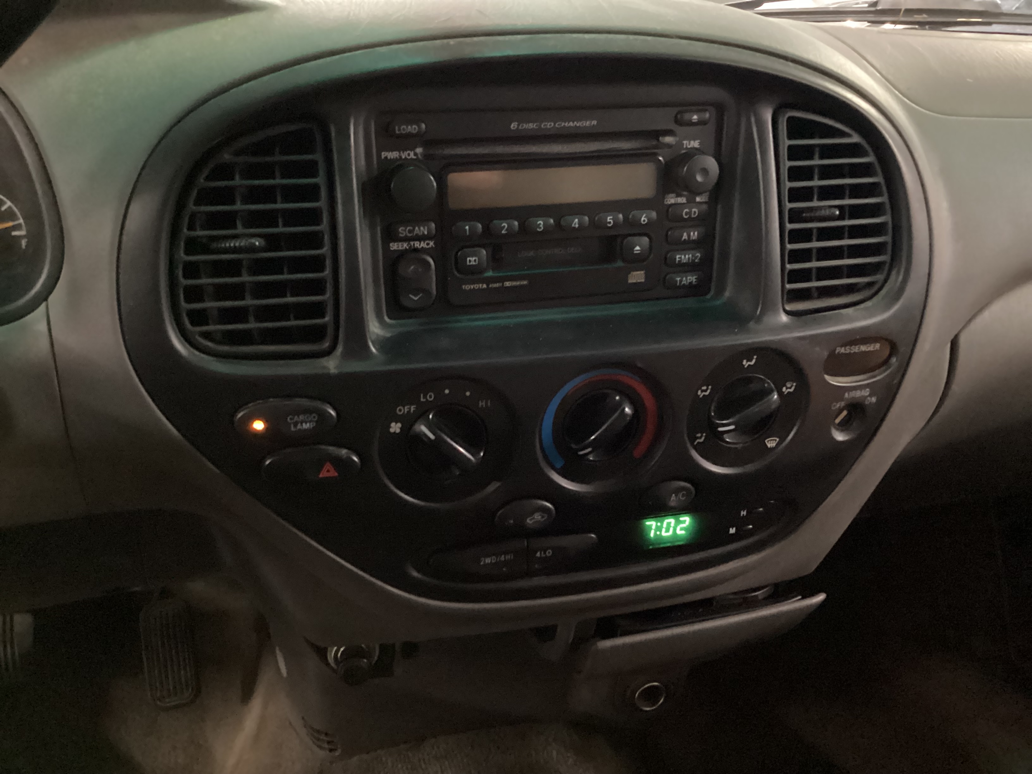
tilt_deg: -25.7
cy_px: 387
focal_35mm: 31
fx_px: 924
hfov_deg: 58.4
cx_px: 516
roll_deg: -2.2
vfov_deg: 45.4
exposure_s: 1/15
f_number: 2.4
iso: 800
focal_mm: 3.3
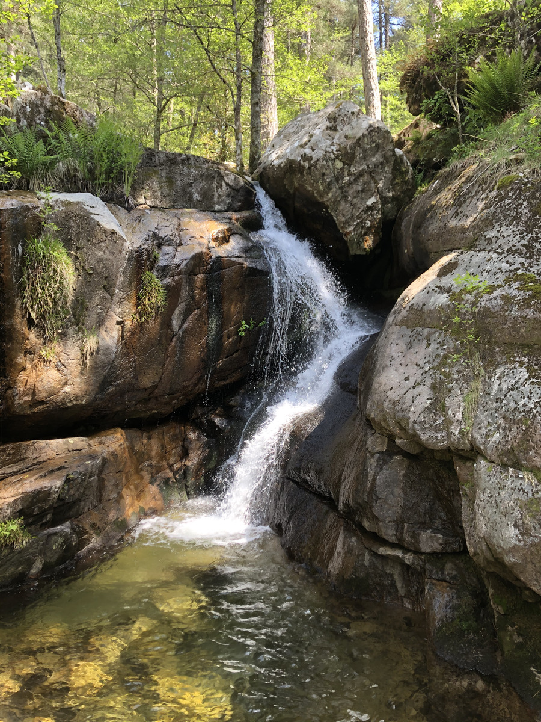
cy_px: 361
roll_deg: +0.5
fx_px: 583
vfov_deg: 63.4
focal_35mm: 28
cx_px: 270
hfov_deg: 49.7
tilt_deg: +0.9
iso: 32
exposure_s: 1/120
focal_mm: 4
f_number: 1.8
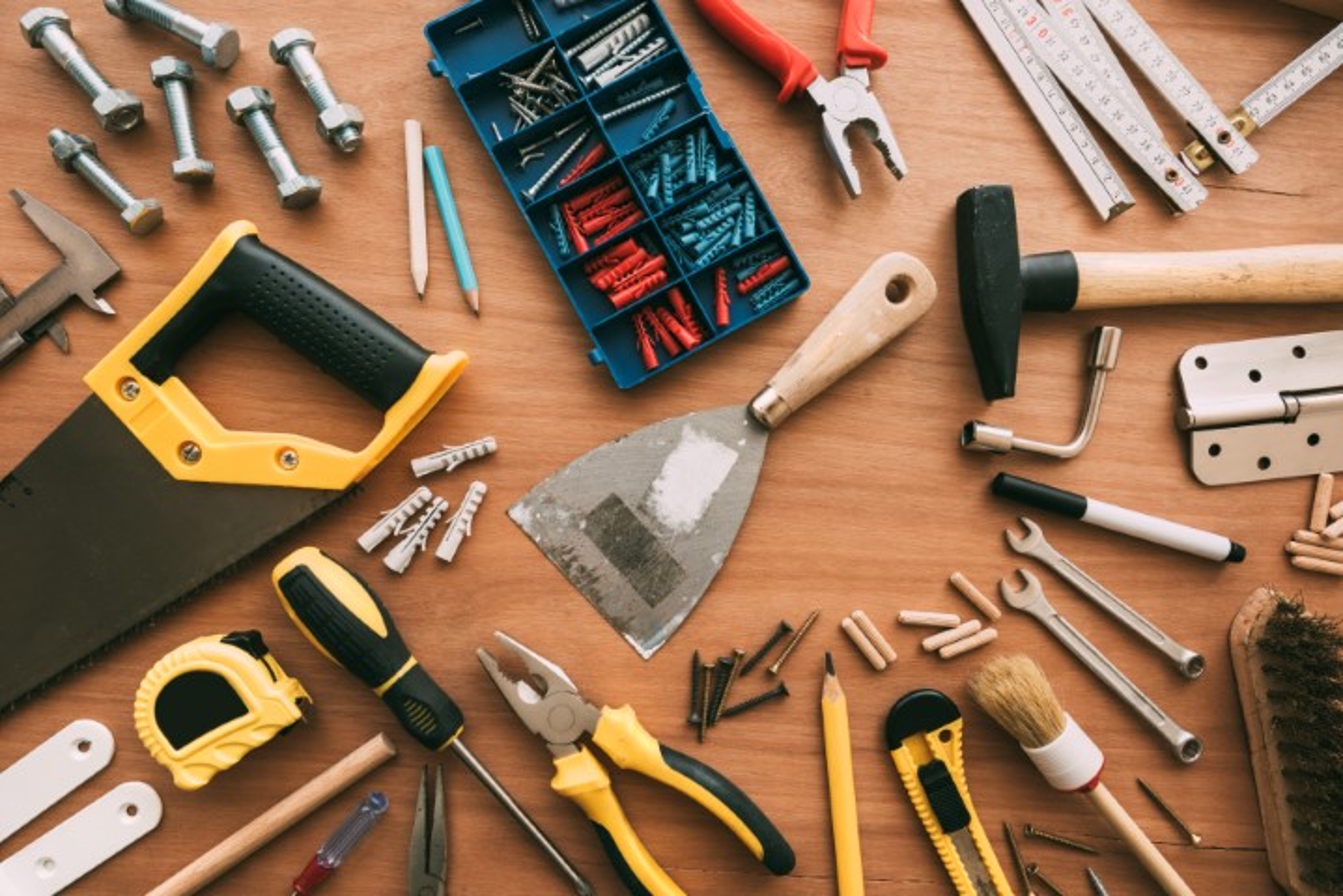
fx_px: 896
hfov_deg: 73.7
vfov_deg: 53.2
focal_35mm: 24
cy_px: 448
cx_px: 672
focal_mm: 24
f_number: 6.3
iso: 250
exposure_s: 1/80
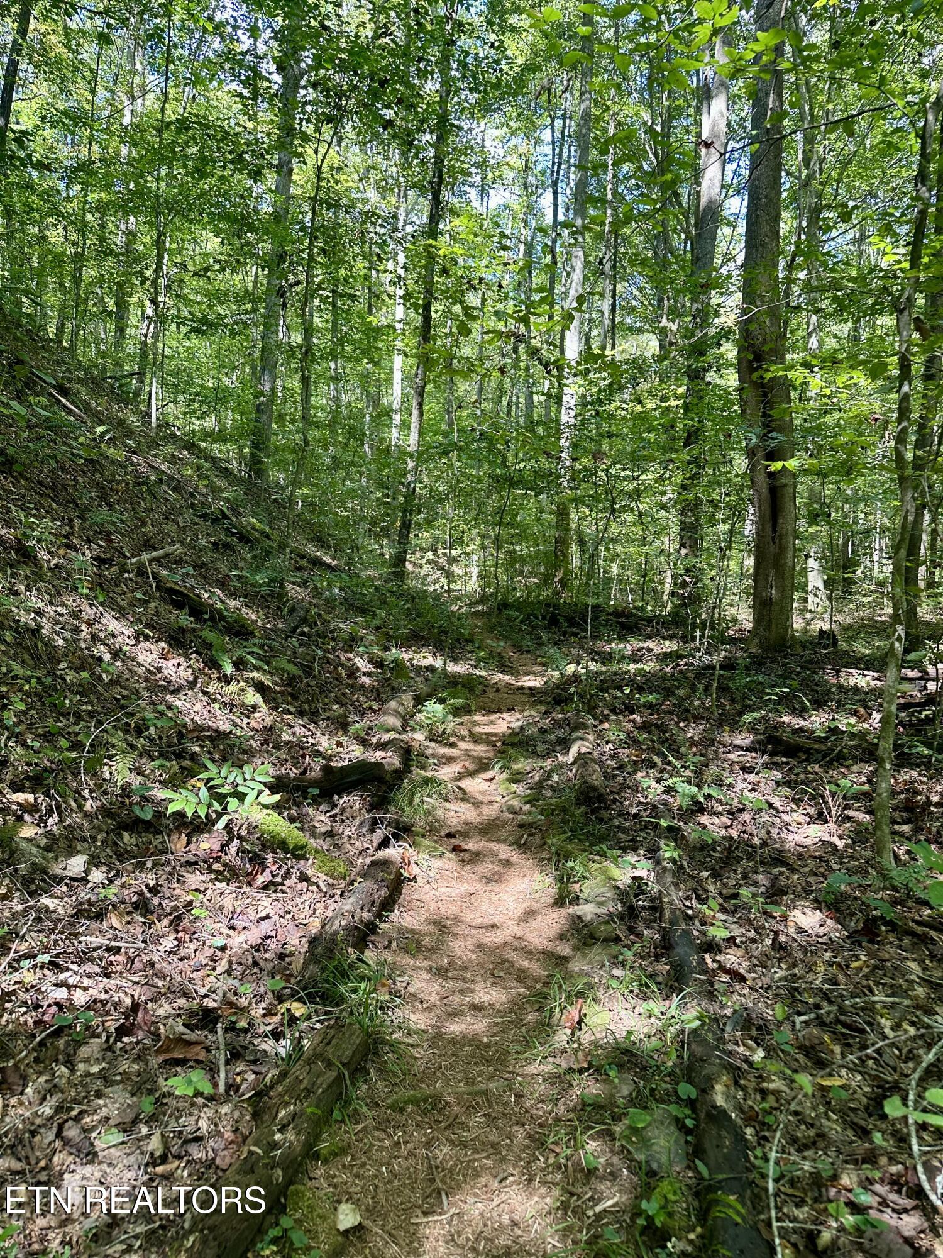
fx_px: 872
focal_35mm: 24
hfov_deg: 56.8
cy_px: 629
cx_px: 472
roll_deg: -2.6
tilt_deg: -4.3
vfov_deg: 71.6
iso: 80
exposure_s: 1/121
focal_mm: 6.86
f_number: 1.78
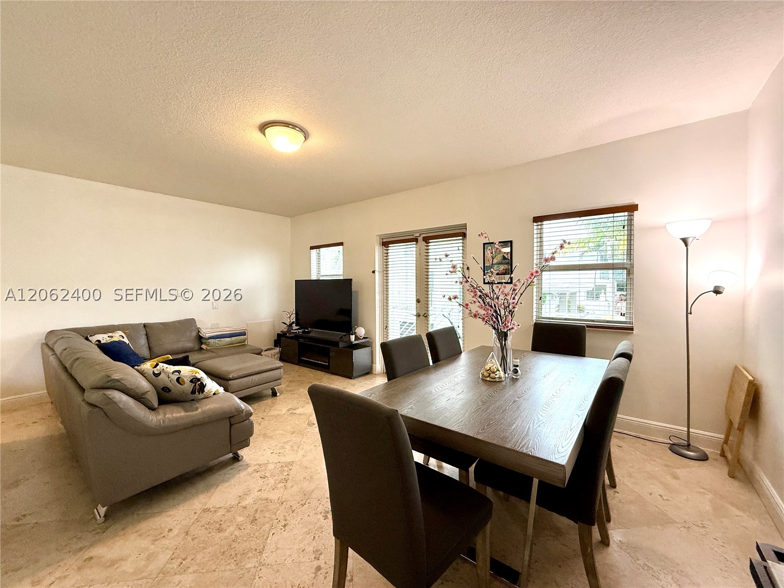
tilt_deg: -1.8
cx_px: 392
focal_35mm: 14
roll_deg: +0.8
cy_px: 294
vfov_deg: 85.7
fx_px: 317
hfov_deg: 102.1
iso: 200
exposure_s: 1/100
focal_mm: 2.22
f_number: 2.2
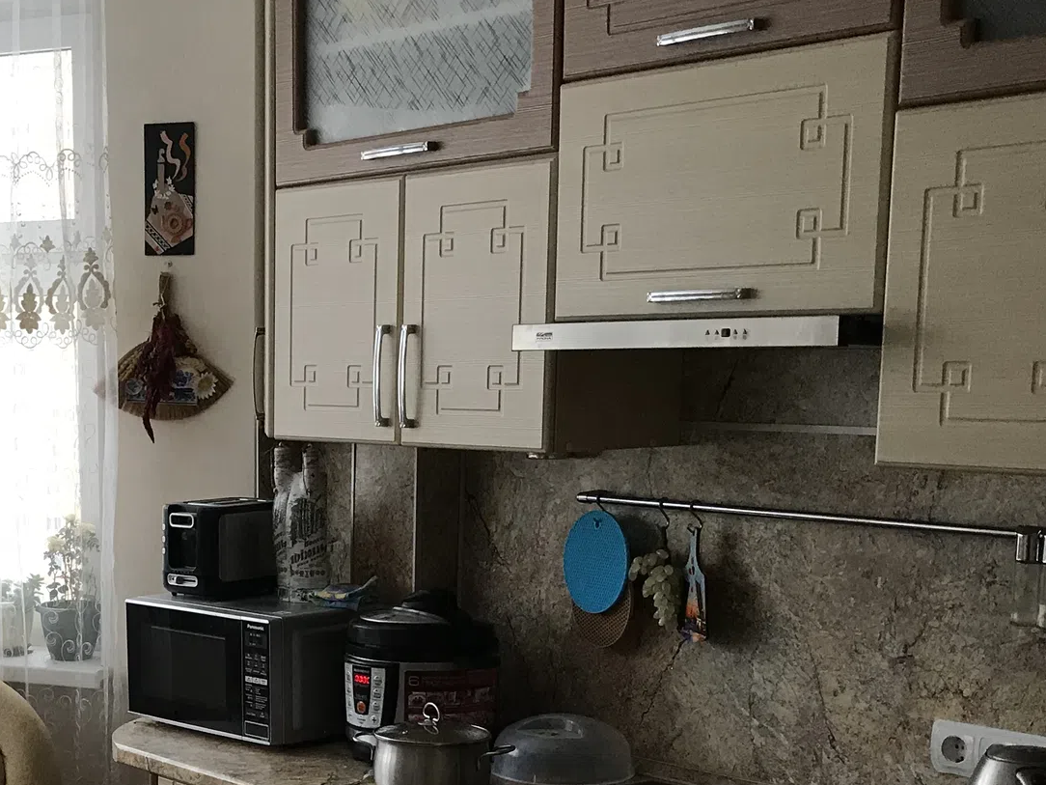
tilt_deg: -9.9
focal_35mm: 62
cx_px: 183
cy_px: 726
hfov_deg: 30.3
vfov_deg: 23.0
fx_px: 1873
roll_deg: +0.4
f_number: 1.8
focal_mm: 3.99
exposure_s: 1/20
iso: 40
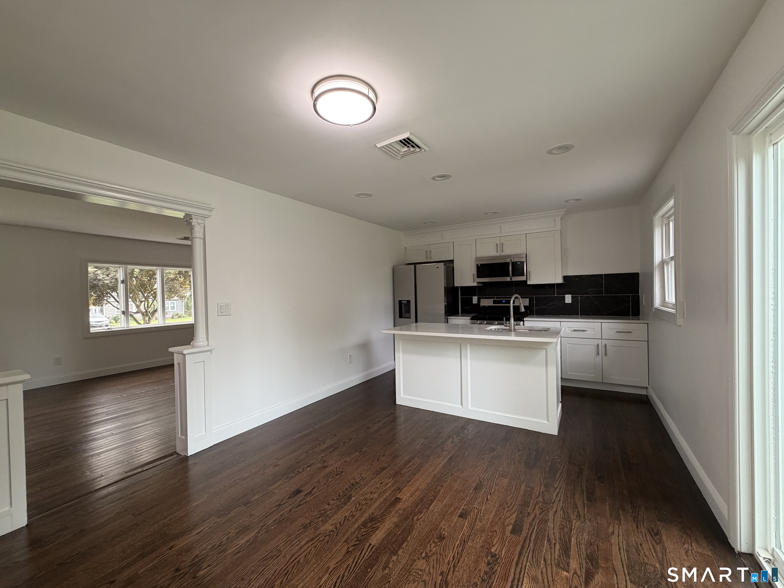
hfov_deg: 102.1
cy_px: 294
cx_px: 392
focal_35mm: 14
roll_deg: +0.8
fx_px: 317
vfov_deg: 85.7
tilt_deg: -0.1
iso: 200
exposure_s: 1/60
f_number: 2.2
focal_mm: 2.22
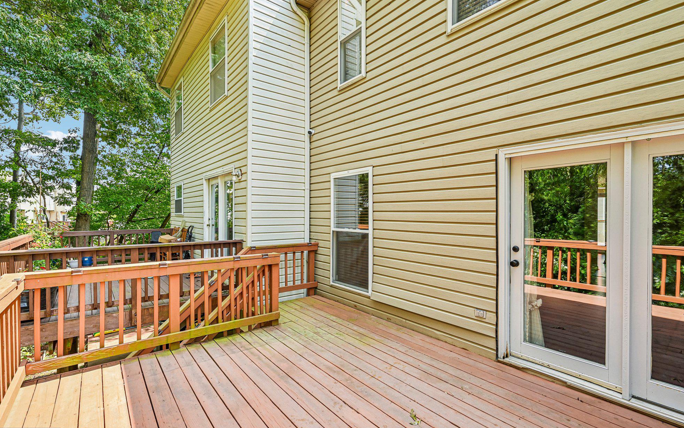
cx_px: 340
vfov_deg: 68.0
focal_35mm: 17
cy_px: 216
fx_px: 317
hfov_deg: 94.4
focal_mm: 16
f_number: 8
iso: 100
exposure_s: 1/40
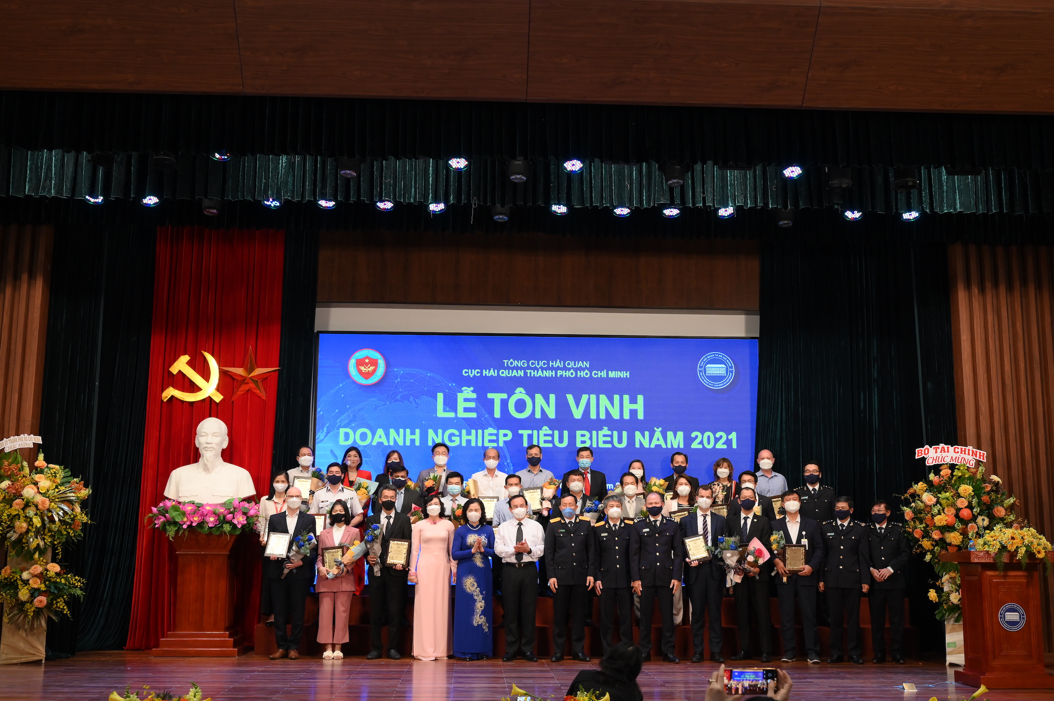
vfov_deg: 35.0
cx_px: 527
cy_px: 350
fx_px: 1112
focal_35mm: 38
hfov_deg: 50.7
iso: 2500
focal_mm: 38
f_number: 5.6
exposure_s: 1/200
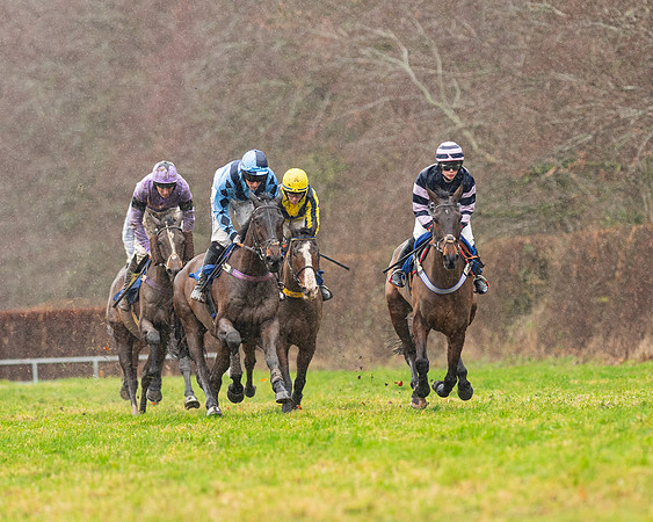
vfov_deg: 3.1
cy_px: 261
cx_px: 338
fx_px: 9791
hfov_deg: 3.8
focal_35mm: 507
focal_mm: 300
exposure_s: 1/1000
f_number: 5
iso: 1000
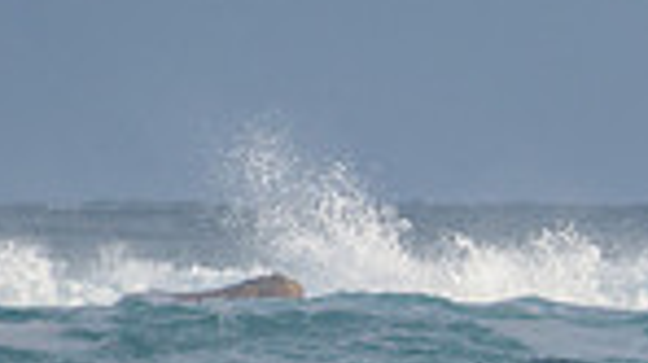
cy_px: 183
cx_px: 1262
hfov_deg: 0.9
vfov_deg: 0.5
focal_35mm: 2514
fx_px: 43165
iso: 400
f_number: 5.6
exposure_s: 1/2000
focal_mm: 500
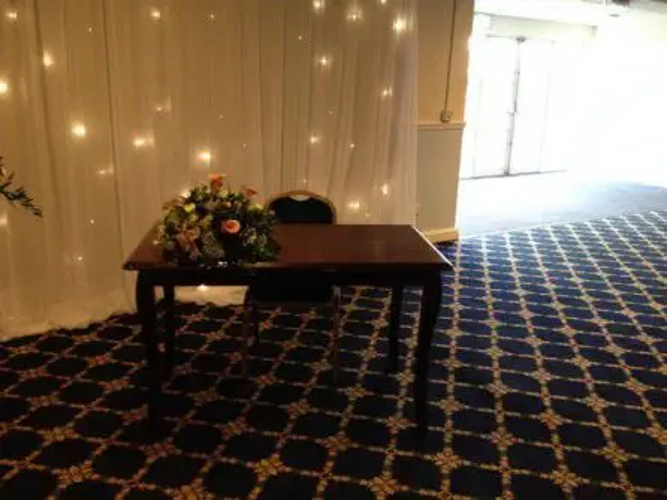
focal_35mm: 35
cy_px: 250
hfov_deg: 52.7
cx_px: 334
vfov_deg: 40.7
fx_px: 674
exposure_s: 1/20
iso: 320
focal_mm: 4.28
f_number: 2.4
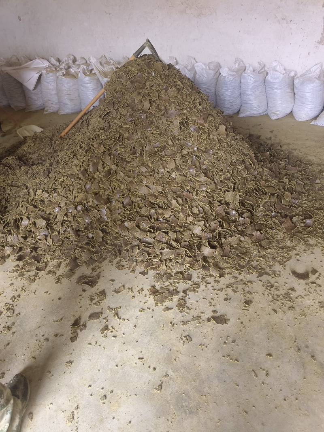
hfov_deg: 58.9
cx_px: 162
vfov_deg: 73.9
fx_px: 287
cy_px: 216
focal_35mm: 23
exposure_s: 1/50
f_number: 1.88
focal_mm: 5.59
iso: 2143
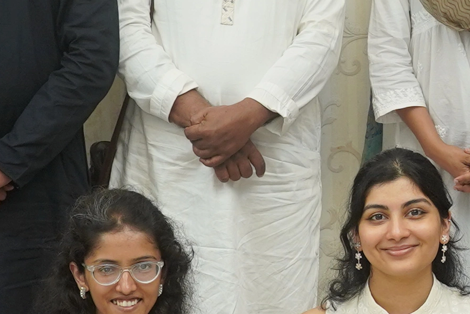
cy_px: 108
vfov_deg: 6.8
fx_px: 2637
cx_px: 593
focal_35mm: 202
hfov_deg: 10.0
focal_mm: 30
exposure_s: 1/160
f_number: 4
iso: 400
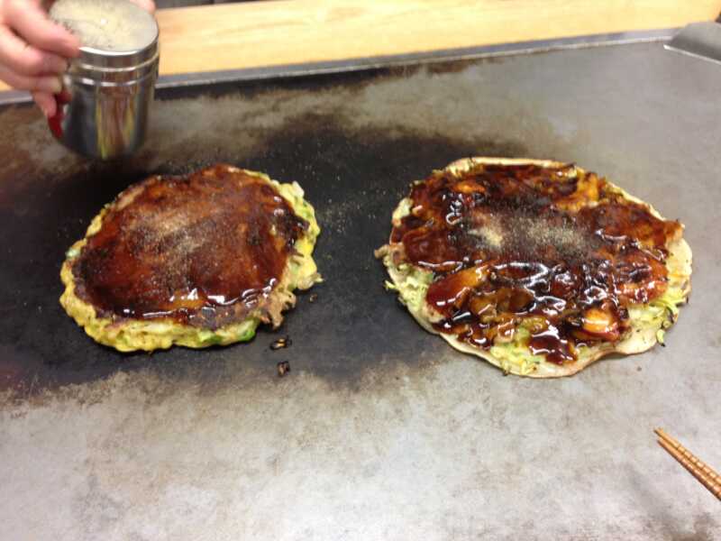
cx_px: 360
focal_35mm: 33
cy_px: 270
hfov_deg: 55.4
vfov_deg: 42.9
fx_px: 687
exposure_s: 1/20
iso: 125
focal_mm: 4.12
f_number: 2.4
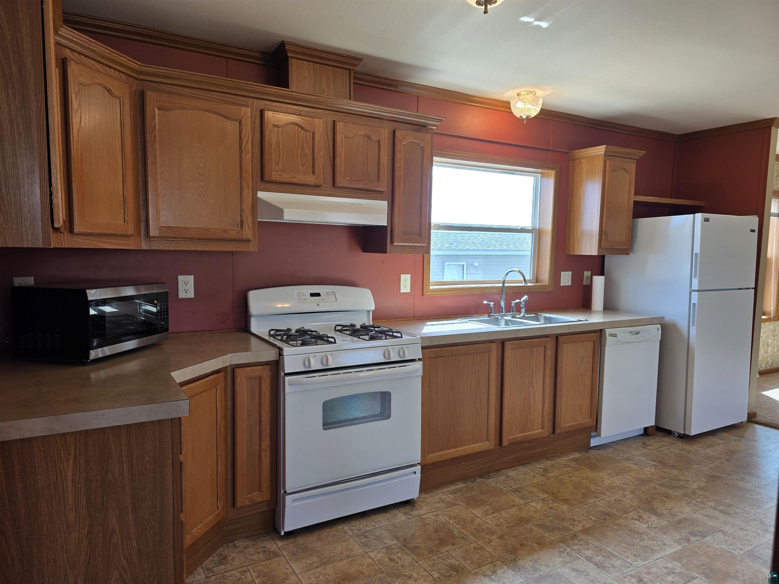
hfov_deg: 73.9
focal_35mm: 23
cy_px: 292
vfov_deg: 58.9
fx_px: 518
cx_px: 390
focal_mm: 6.3
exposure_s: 1/120
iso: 32
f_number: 1.7
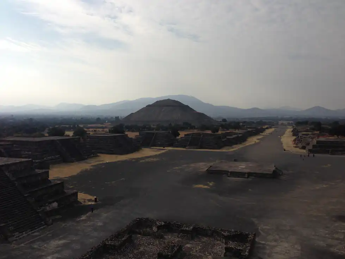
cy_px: 130
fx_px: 329
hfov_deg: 55.4
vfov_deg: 42.9
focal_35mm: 33
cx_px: 172
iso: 50
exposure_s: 1/3623
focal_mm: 4.1
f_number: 2.4
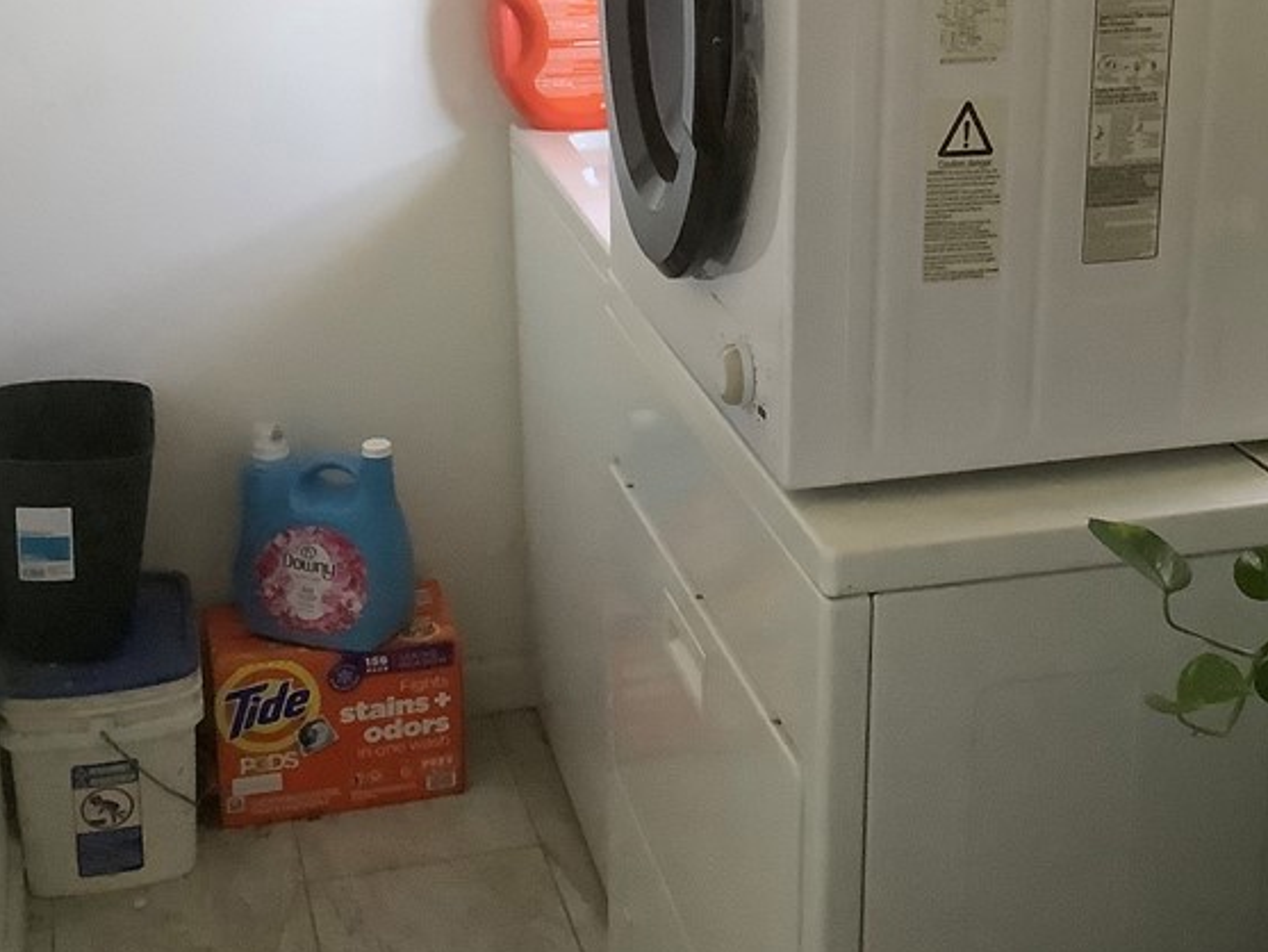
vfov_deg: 25.4
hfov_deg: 33.6
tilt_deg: -17.4
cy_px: 253
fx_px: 2088
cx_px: 797
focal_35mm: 57
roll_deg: -1.3
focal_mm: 3.3
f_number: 2.4
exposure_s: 1/40
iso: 320
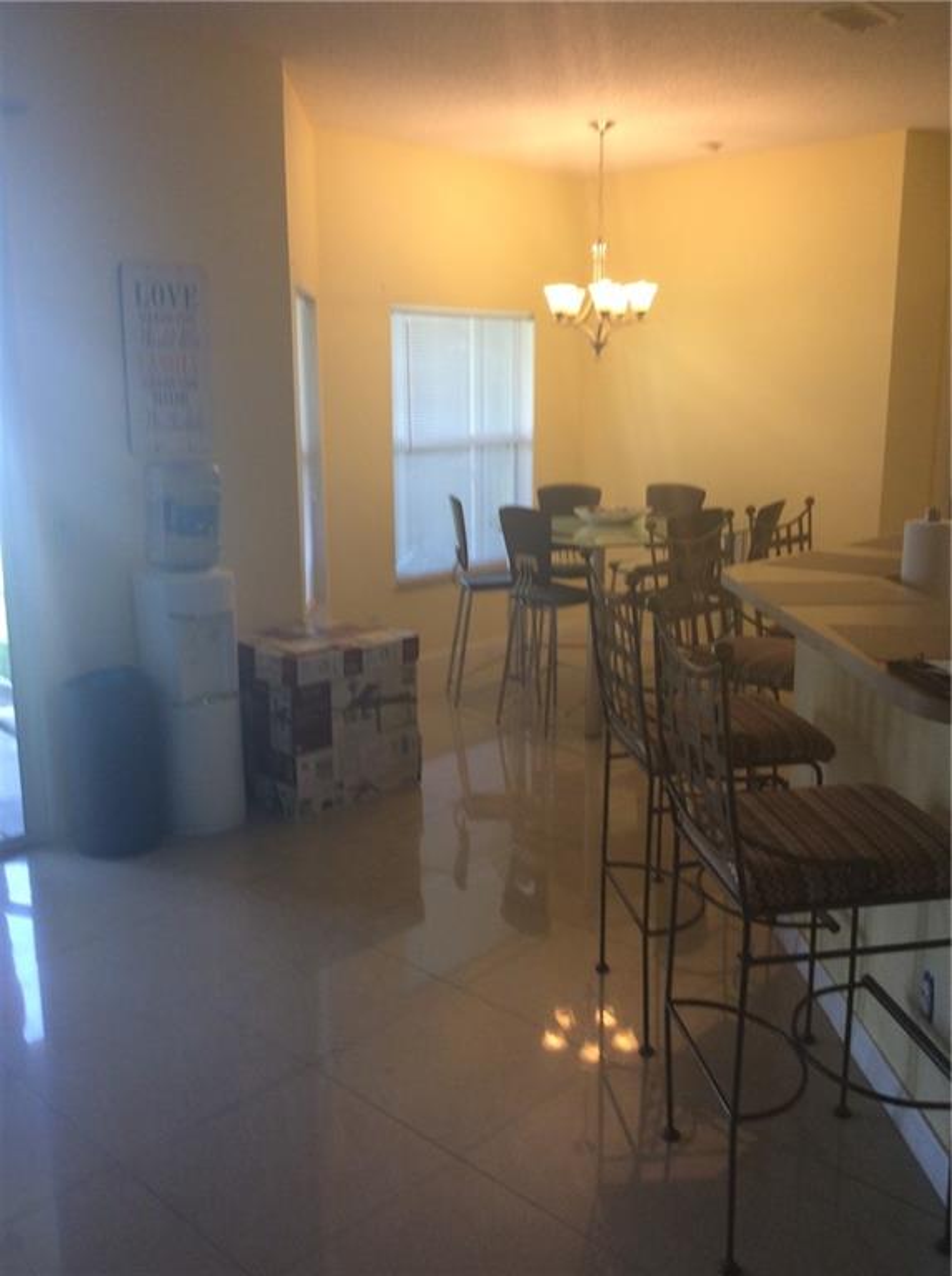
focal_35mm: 32
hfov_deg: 44.0
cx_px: 476
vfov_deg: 56.9
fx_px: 1177
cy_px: 638
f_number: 2.4
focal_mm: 3.3
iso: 40
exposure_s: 1/30
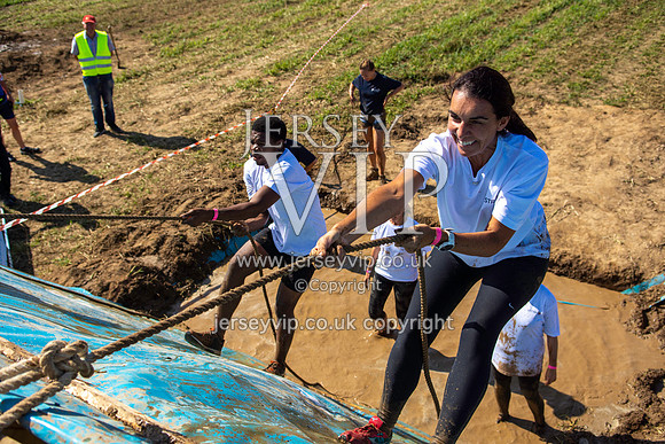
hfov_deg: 55.1
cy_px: 222
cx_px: 332
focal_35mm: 34
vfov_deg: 38.4
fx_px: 637
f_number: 4
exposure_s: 1/6400
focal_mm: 23
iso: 100
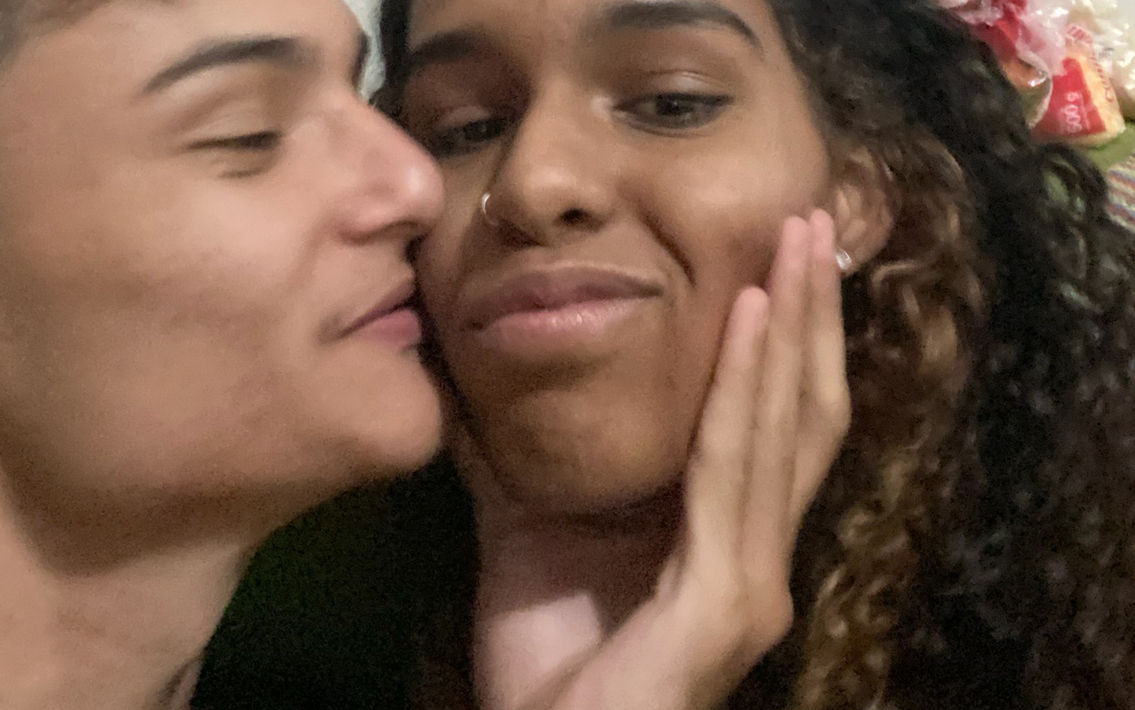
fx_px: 1330
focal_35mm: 43
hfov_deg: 46.2
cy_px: -43
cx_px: 567
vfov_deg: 27.6
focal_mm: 2.71
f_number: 2.2
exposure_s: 1/15
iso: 1250
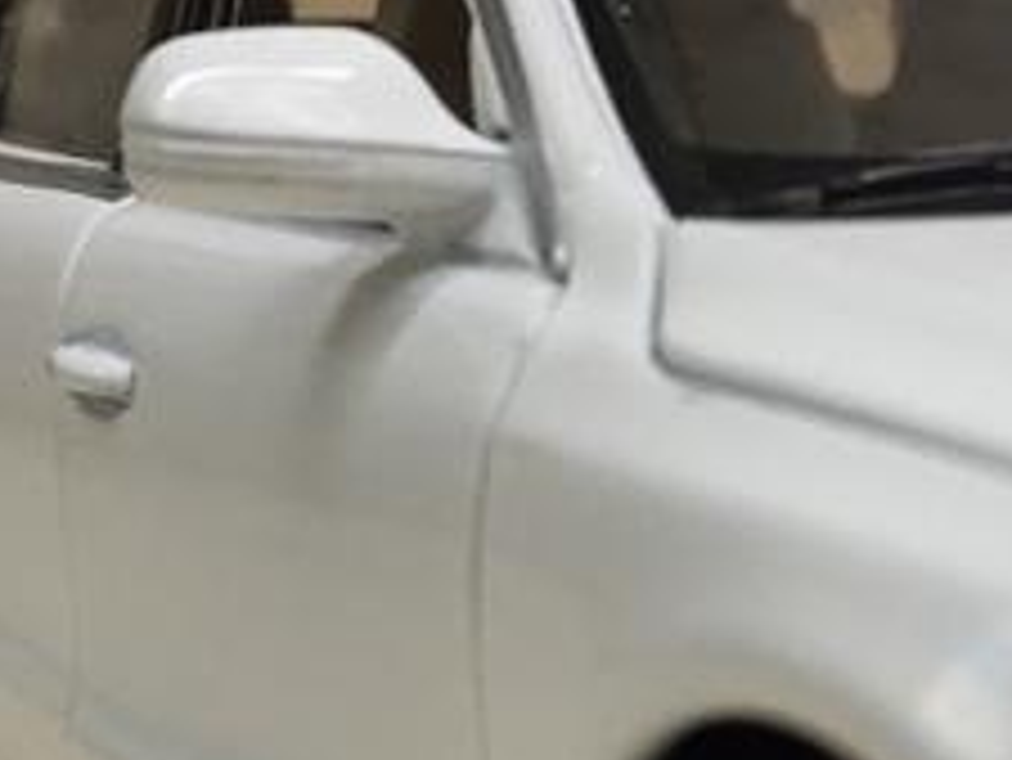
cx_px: 1354
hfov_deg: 17.7
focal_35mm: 103
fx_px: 3013
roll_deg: -1.5
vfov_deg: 14.3
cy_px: 549
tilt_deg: -10.3
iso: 40
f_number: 2.2
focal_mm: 4.15
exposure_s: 1/33
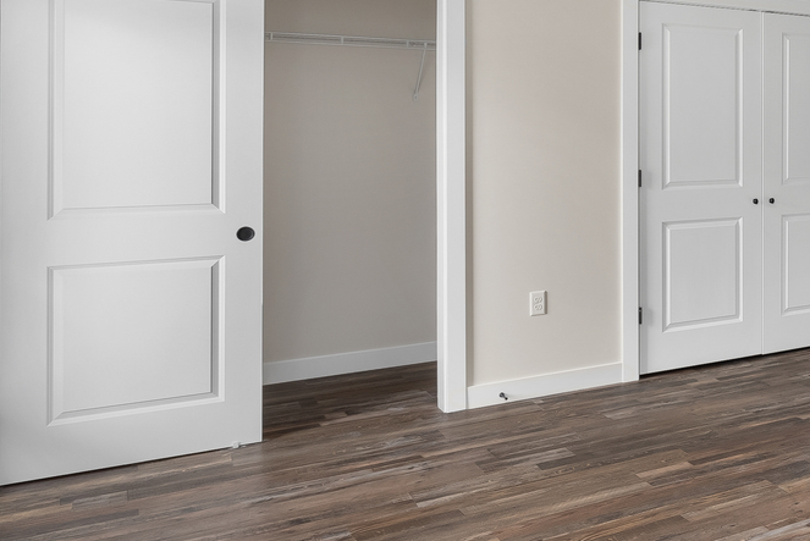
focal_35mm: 39
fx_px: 878
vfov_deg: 33.8
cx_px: 896
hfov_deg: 40.0
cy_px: 162
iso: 320
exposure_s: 1/10
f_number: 7.1
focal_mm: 16
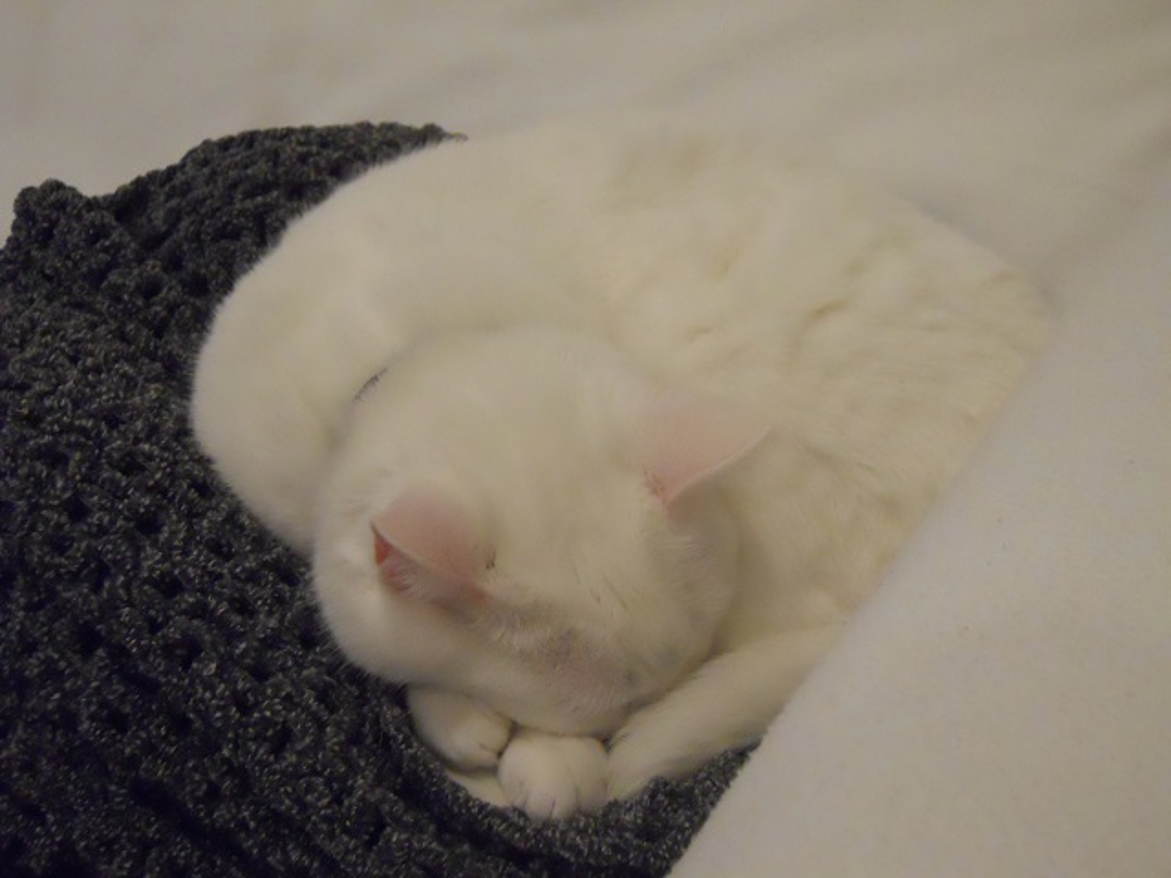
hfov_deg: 41.2
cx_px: 586
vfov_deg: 31.5
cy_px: 439
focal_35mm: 46
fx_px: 1556
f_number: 3.4
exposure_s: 1/25
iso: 800
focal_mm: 8.3
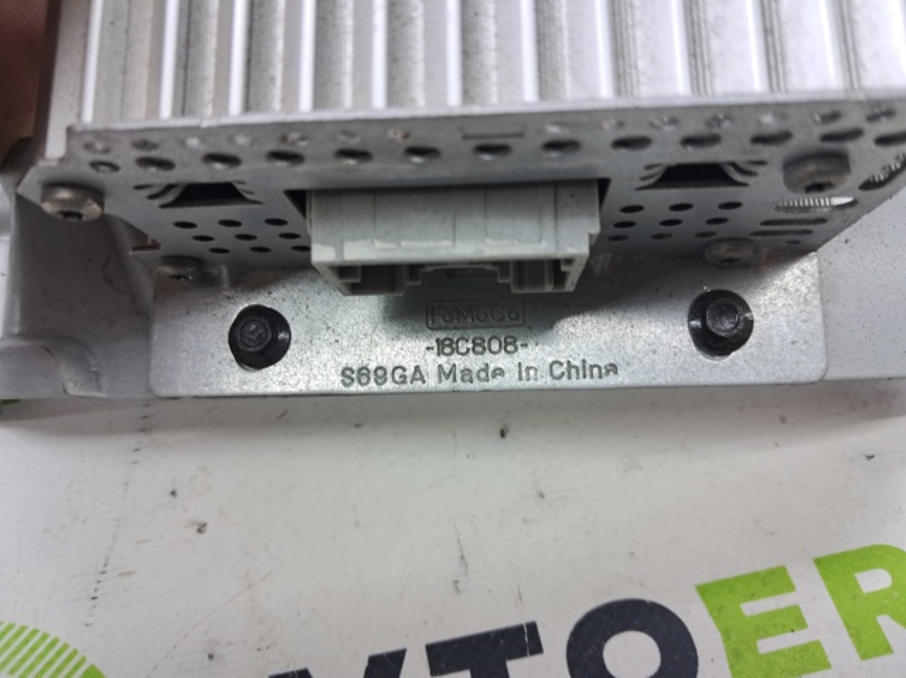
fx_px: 706
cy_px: 339
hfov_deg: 65.4
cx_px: 453
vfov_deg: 51.3
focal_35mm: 27
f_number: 1.8
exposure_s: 1/50
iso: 50
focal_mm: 4
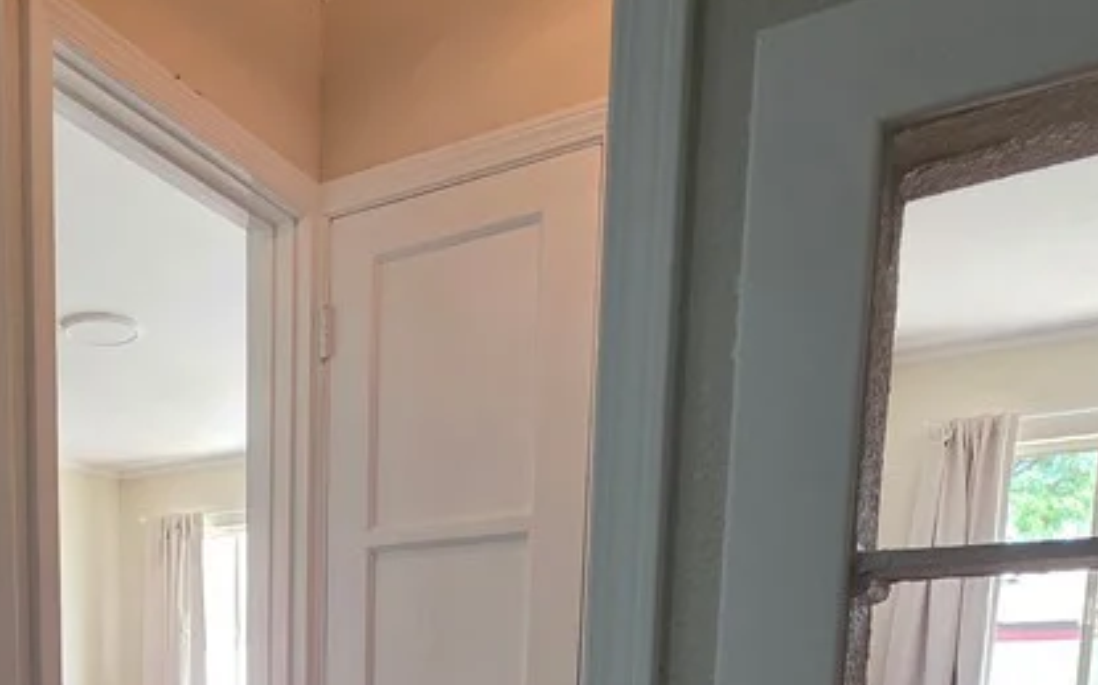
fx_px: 1017
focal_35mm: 34
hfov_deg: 52.6
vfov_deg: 30.9
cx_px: 201
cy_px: 841
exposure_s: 1/120
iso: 200
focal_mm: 2.2
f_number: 1.9
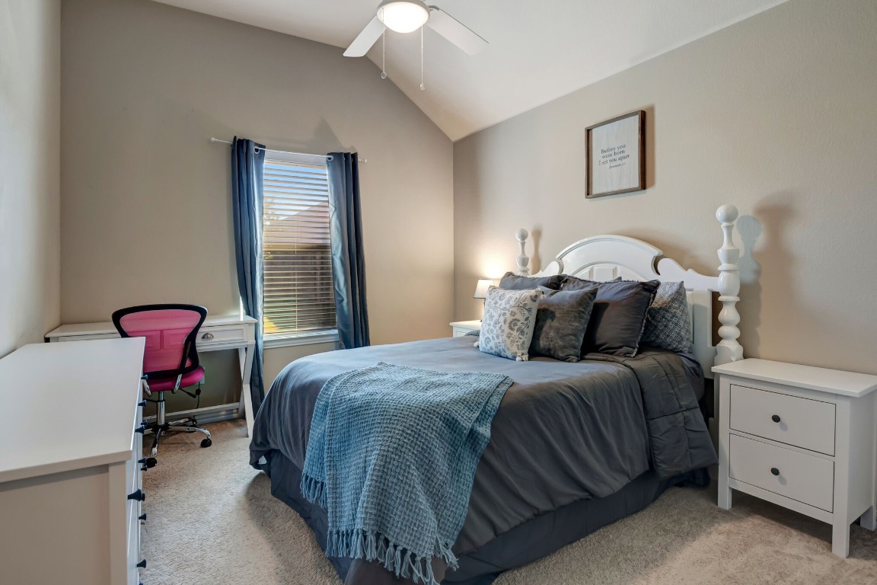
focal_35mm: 30
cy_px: 292
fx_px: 731
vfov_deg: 43.6
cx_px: 438
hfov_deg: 61.9
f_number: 8
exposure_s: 1/8
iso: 320
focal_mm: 20
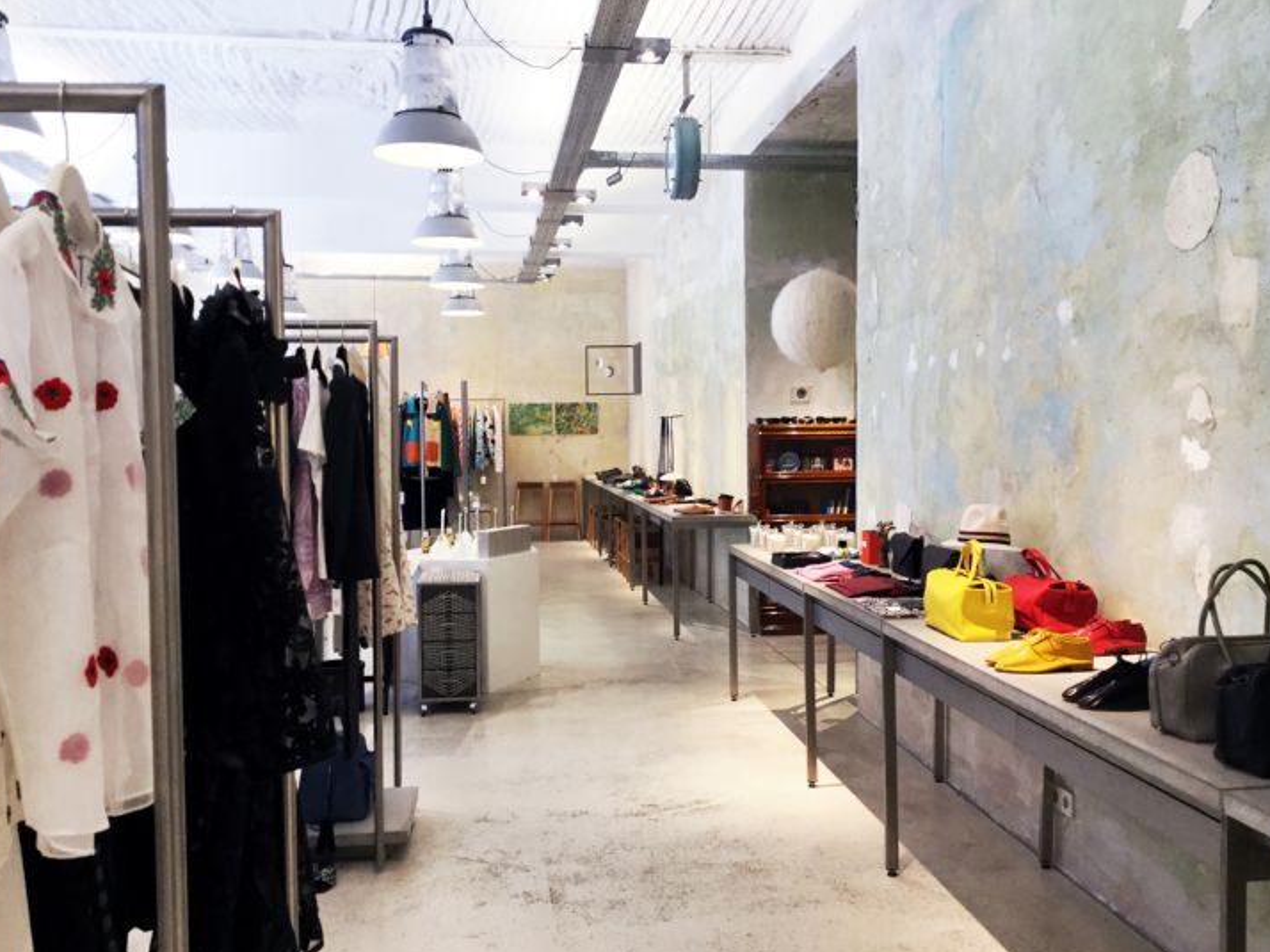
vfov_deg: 44.1
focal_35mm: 32
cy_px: 484
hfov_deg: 56.8
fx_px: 1174
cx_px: 636
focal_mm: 3.3
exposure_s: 1/33
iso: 40
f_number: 2.4
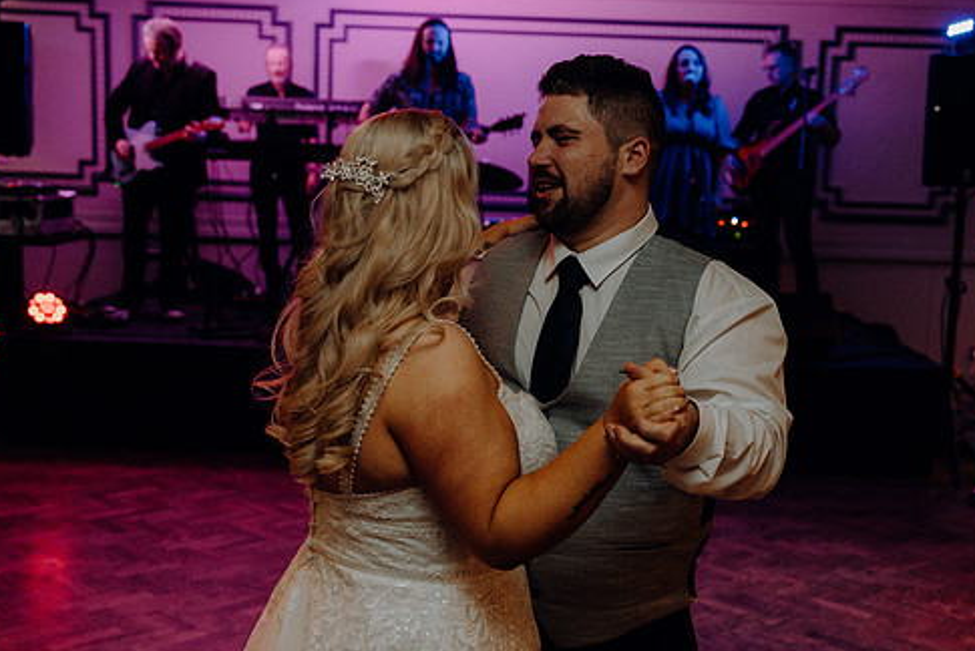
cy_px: 349
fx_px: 1328
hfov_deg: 40.3
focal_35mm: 49
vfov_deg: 27.6
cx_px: 527
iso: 2500
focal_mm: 41
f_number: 3.5
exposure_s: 1/160
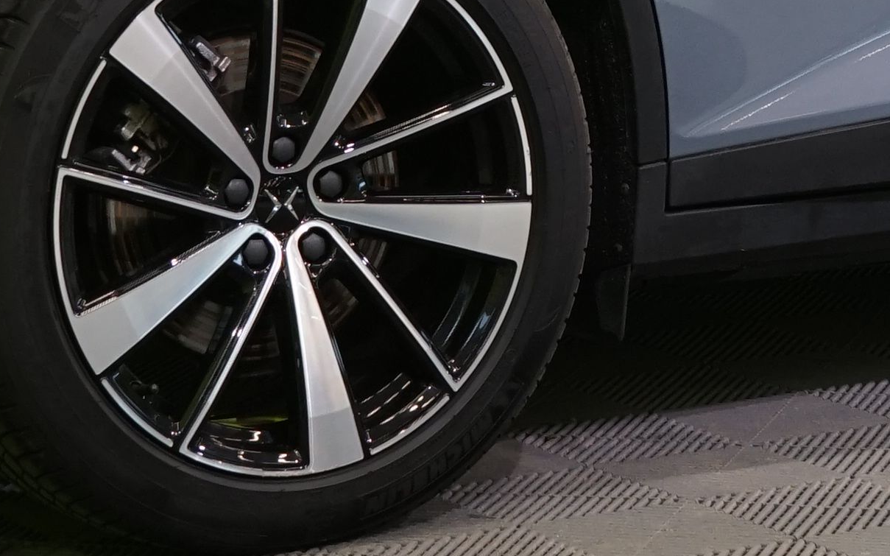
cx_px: 654
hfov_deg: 12.1
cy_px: -135
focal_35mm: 172
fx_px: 4171
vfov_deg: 7.6
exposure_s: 1/30
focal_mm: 34
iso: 640
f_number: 6.3
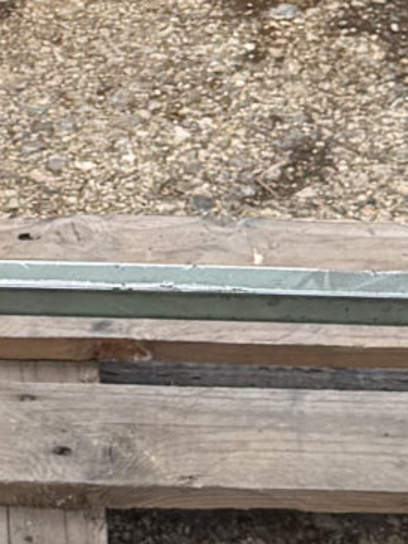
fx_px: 2986
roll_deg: -0.8
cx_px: -52
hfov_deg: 7.8
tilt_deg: -30.6
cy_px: -293
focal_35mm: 190
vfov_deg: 10.1
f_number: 1.78
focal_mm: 6.76
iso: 80
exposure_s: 1/1018
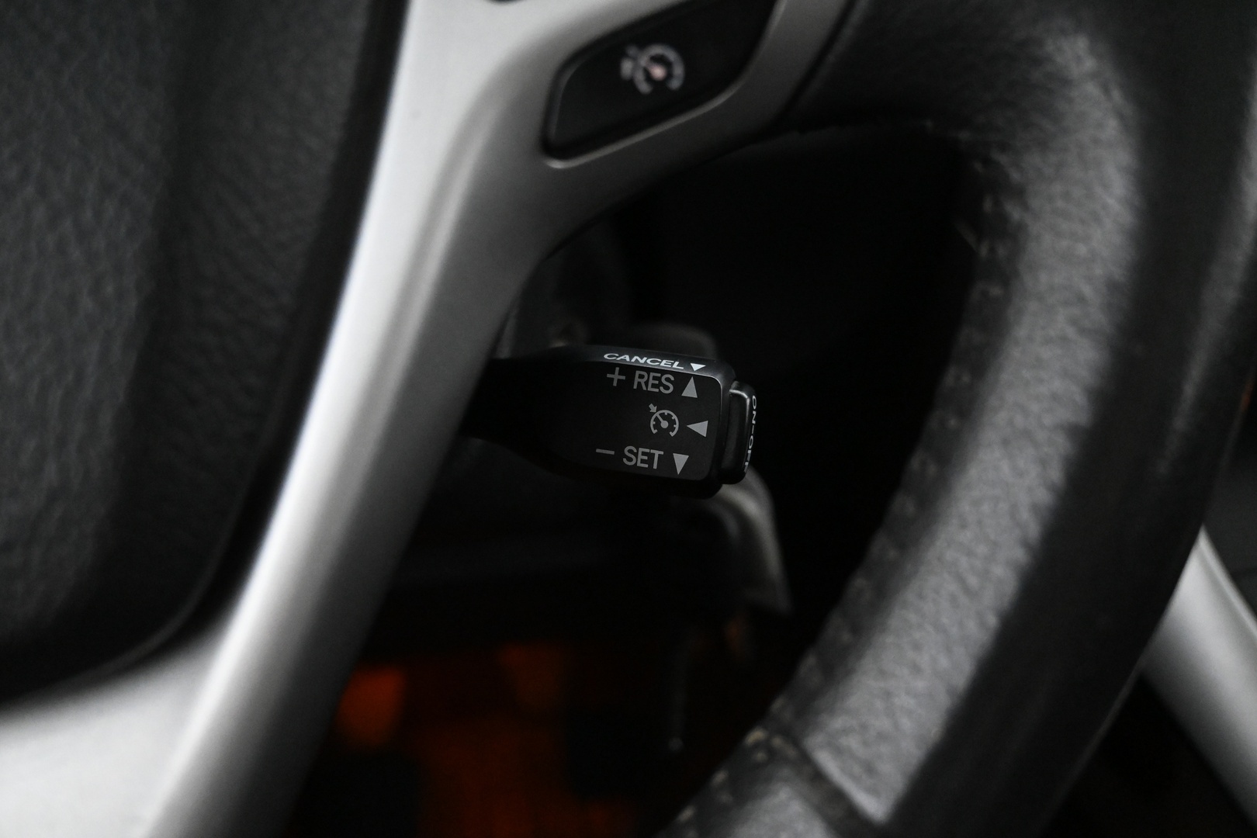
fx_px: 1021
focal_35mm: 29
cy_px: 419
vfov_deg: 44.6
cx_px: 628
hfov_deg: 63.2
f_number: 3.8
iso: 5600
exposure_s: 1/30
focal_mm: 19.5
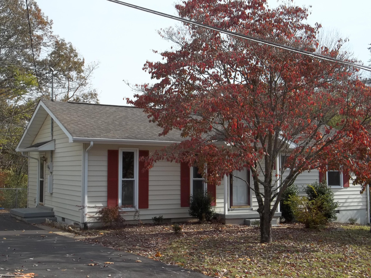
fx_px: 493
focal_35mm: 46
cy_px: 139
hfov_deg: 41.2
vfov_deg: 31.5
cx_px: 186
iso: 64
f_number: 3.7
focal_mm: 8.3
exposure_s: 1/500
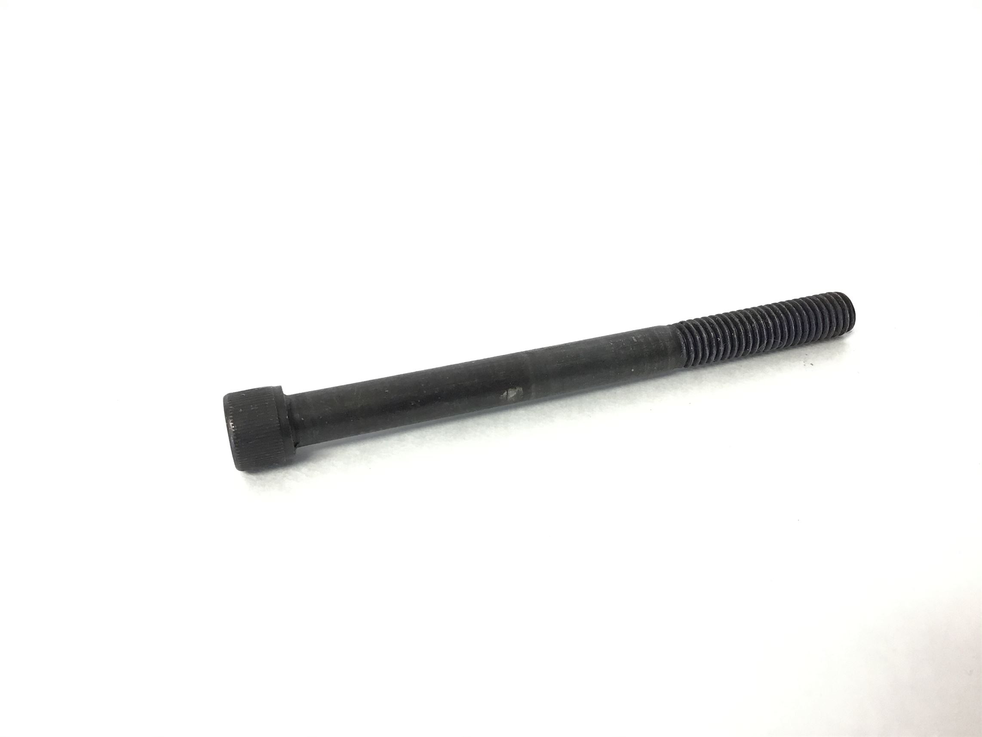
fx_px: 879
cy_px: 368
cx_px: 491
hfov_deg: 58.4
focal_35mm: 31
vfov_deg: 45.4
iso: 32
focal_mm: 3.3
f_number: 2.4
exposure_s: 1/30
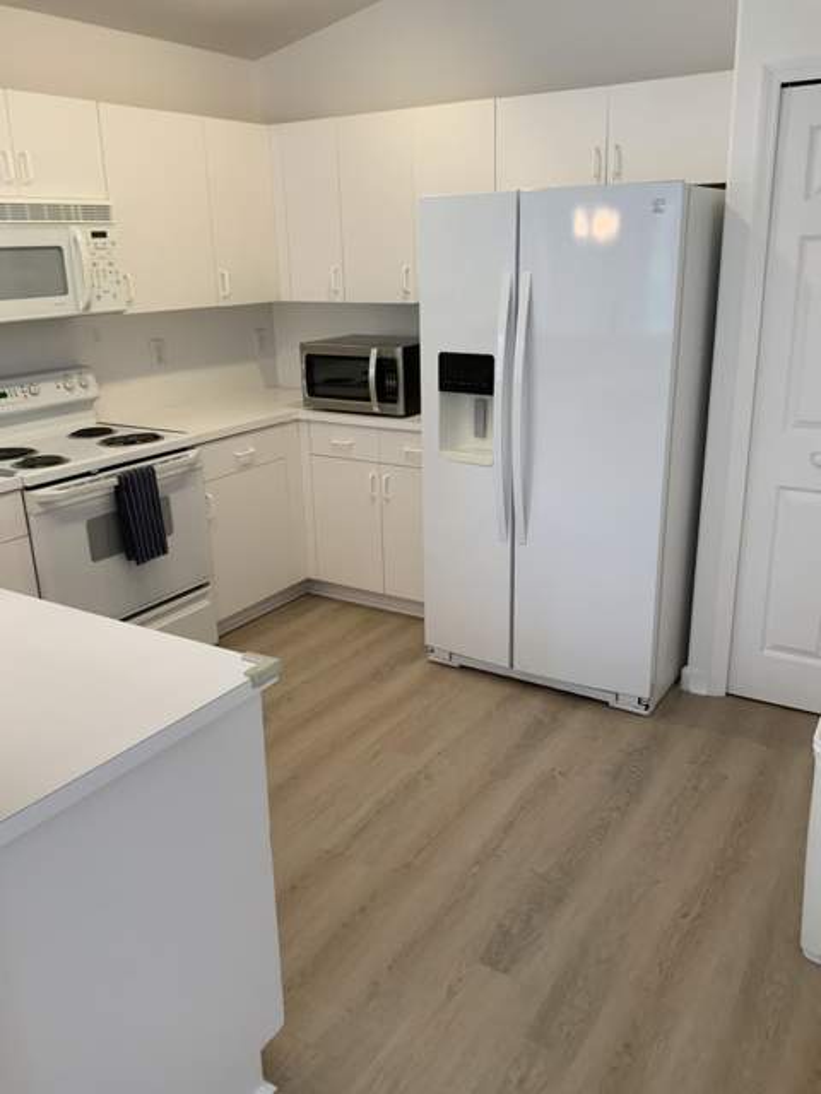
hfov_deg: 48.2
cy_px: 547
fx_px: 917
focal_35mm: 29
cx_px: 410
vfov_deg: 61.7
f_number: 1.8
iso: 80
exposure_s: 1/60
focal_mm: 3
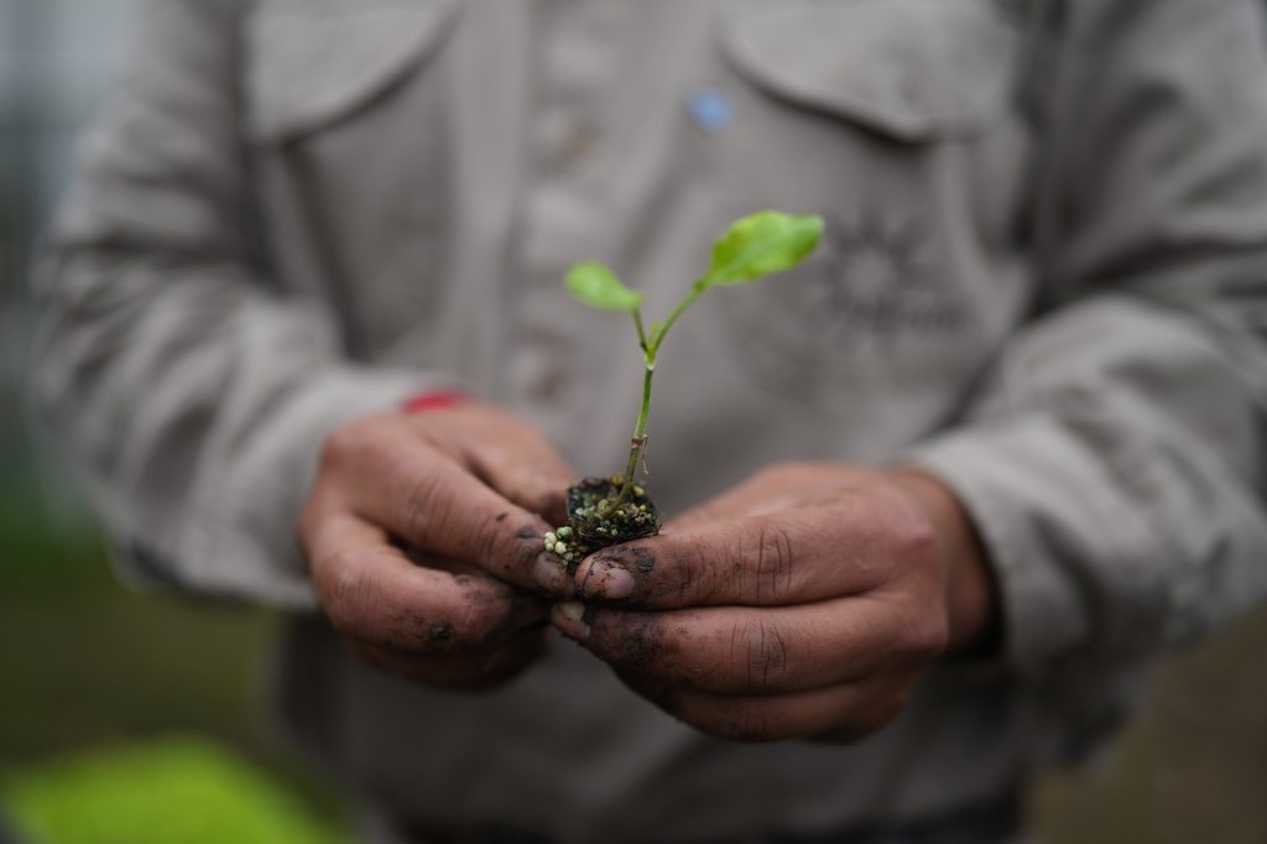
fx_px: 1231
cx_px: 634
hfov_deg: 54.4
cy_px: 422
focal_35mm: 35
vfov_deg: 37.8
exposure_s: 1/2000
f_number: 1.4
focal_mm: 35
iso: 160
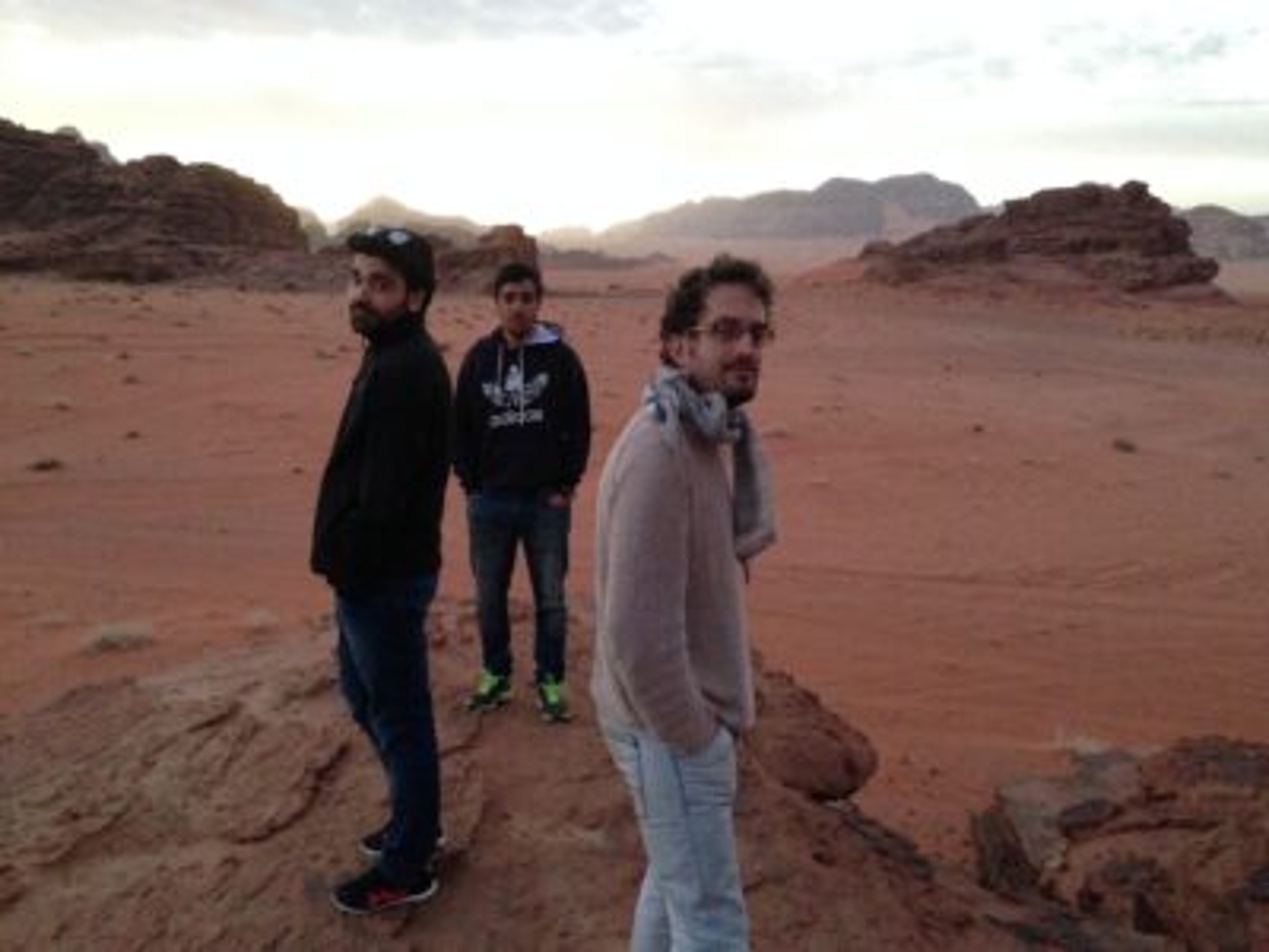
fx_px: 1210
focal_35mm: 33
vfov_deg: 42.9
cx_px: 634
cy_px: 476
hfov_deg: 55.4
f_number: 2.4
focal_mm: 4.12
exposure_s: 1/15
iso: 500
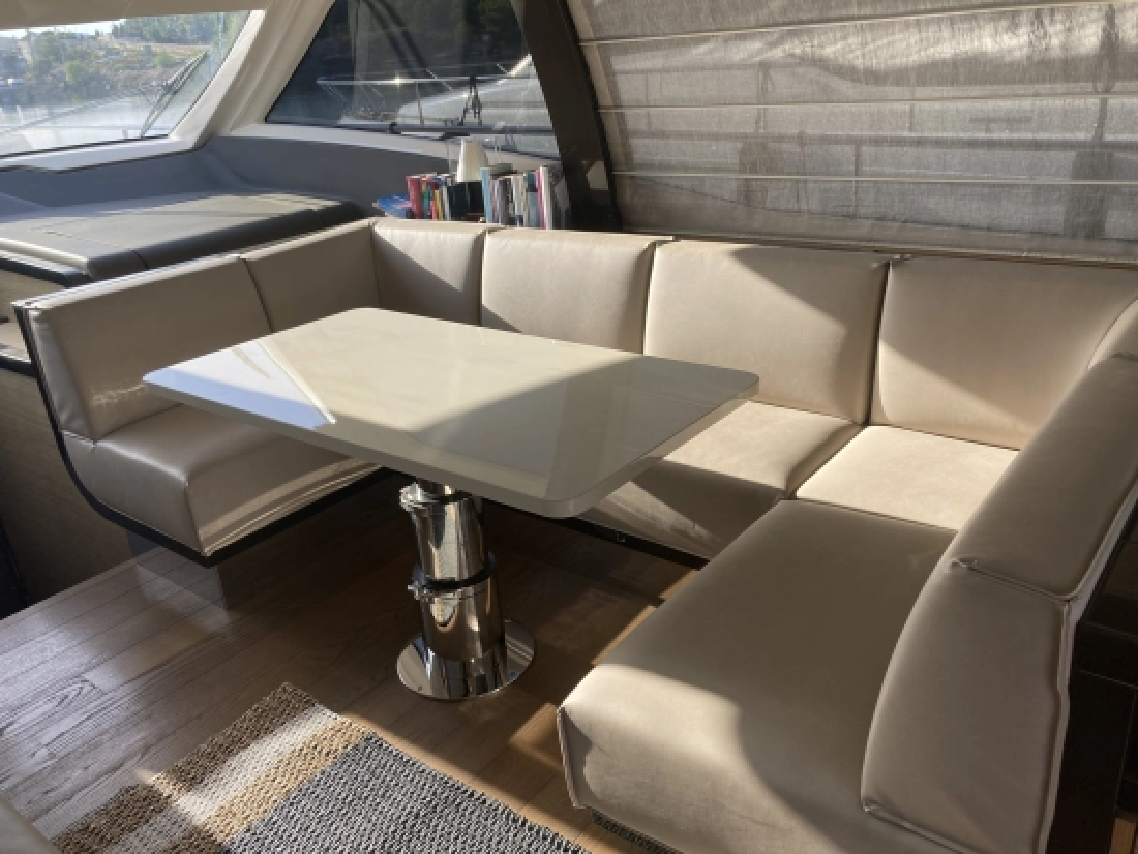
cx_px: 569
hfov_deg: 63.4
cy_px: 427
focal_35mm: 28
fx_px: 921
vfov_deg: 49.8
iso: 20
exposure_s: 1/322
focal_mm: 3.99
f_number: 1.8
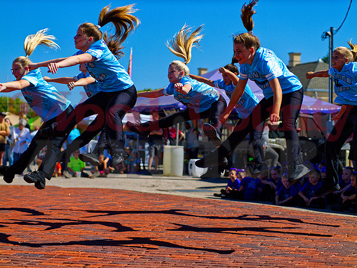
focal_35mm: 86
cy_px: 134
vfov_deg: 17.2
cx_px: 178
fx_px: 887
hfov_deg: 22.8
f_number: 2
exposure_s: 1/2500
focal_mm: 43
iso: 200
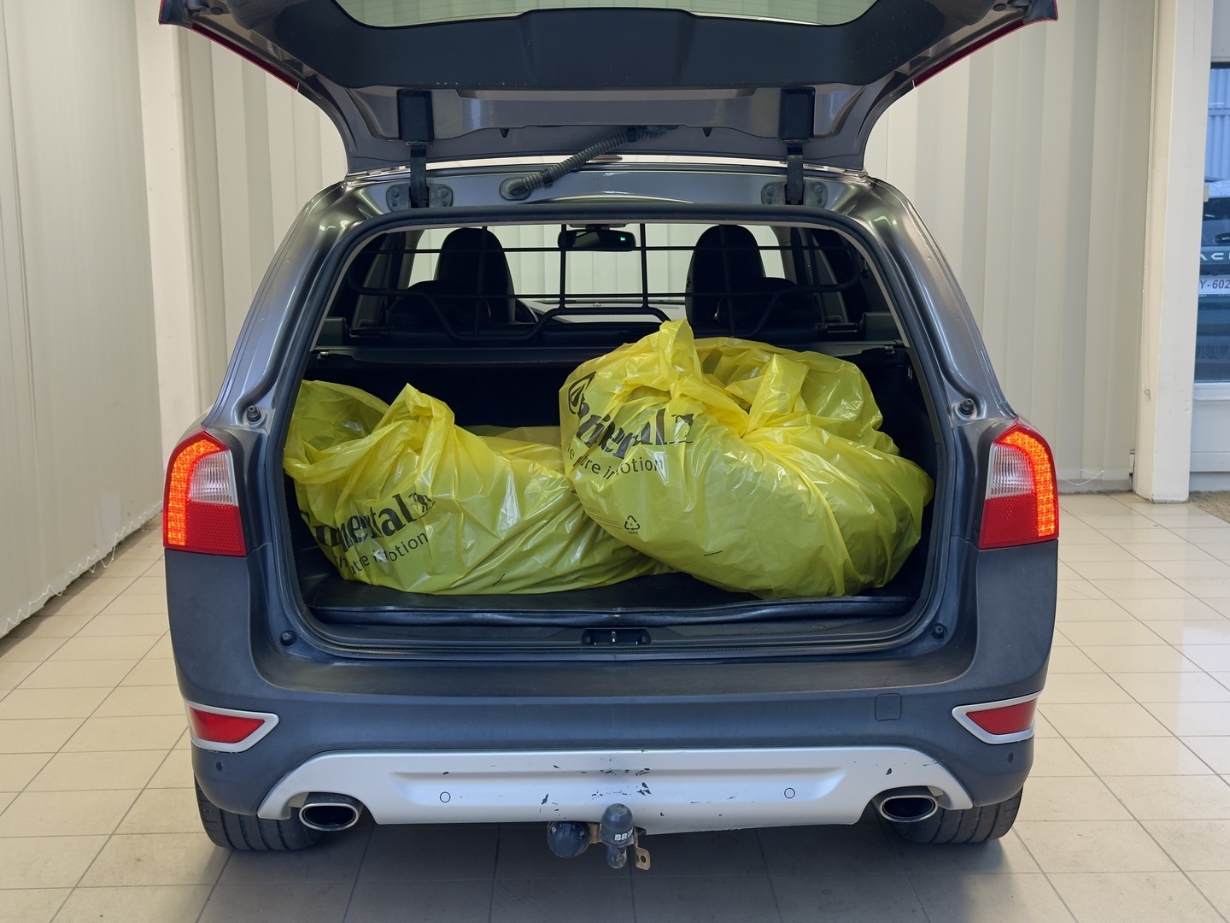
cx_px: 615
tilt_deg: -9.0
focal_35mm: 48
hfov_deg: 39.7
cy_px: 462
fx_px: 1706
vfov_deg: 30.3
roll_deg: +0.3
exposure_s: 1/54
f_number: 1.78
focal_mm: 6.76
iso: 100
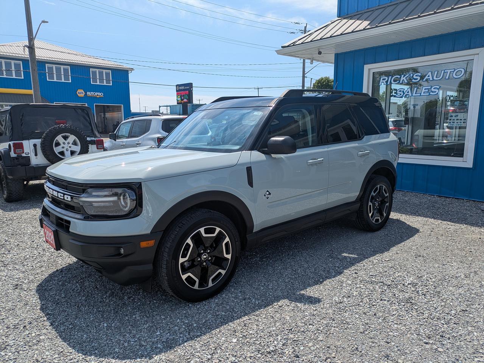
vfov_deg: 54.9
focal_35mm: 25
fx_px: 350
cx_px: 242
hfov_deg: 69.4
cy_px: 182
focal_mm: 5.43
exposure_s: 1/1869
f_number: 1.89
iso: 46
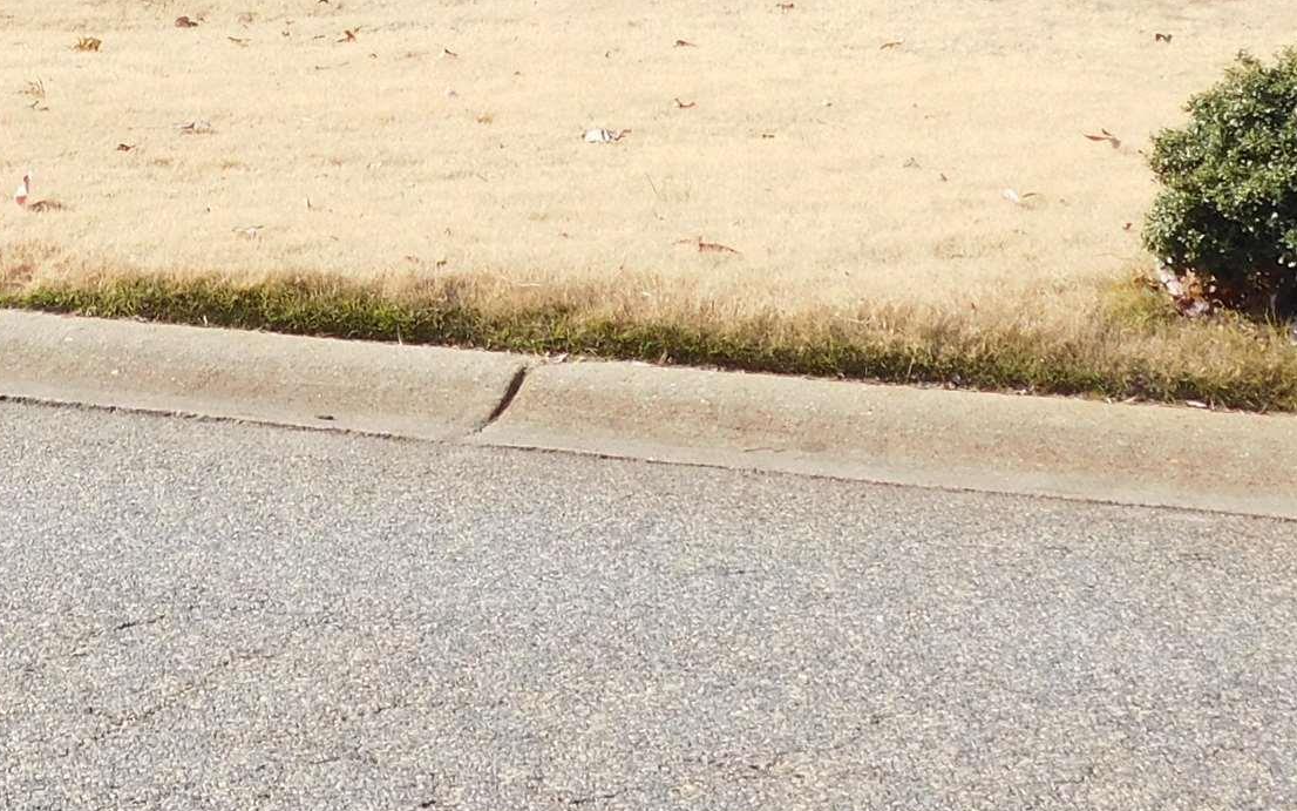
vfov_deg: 11.7
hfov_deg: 19.0
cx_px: -33
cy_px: -492
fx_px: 3746
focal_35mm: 106
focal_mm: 6.3
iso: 125
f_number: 3.5
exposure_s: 1/640
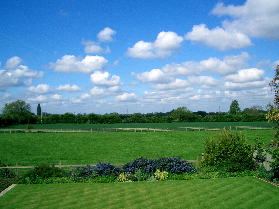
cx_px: 140
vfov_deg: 40.7
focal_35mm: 35
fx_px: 282
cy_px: 104
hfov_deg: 52.6
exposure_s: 1/800
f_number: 4.3
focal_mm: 5.8
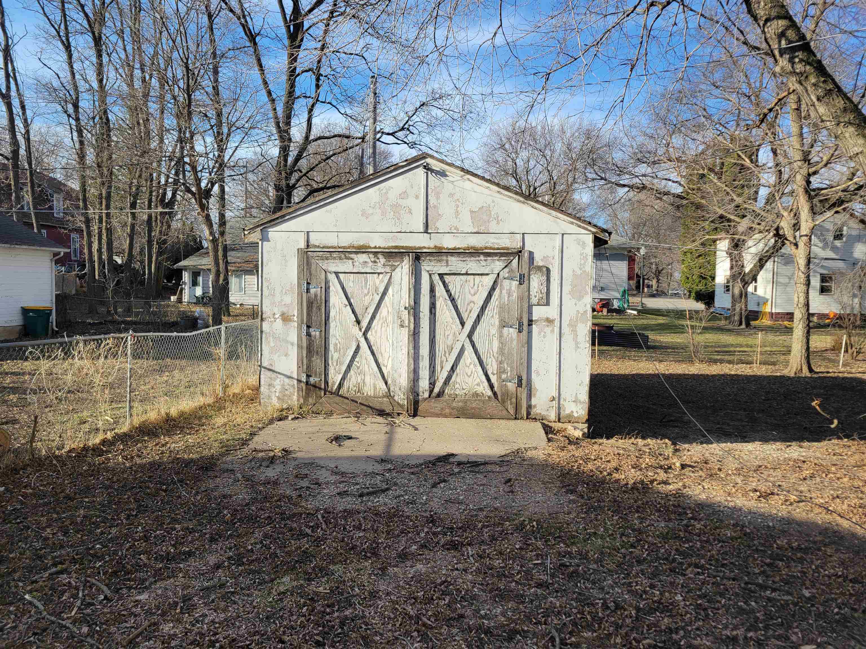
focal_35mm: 26
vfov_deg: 53.1
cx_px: 433
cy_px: 324
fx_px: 650
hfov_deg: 67.3
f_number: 1.8
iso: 40
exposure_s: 1/1245
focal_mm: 5.4
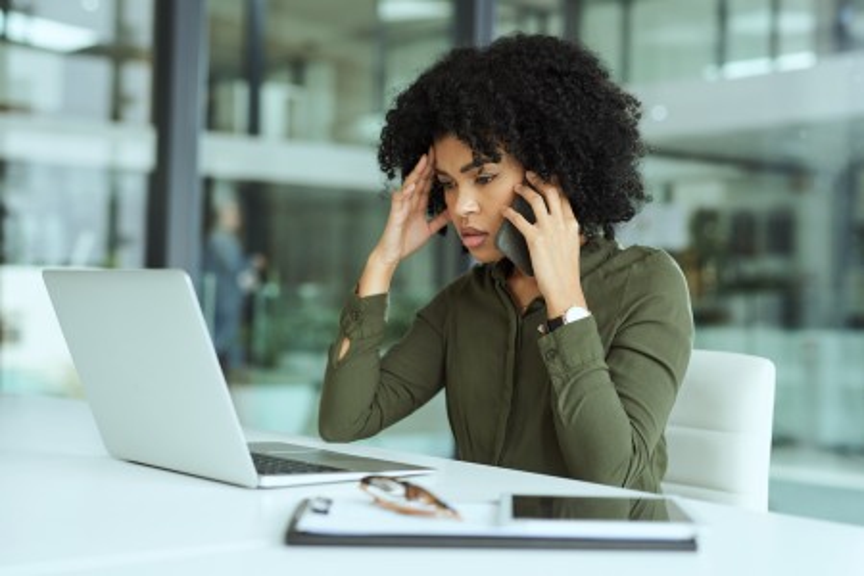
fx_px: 1200
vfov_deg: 27.0
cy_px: 288
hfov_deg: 39.6
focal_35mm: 50
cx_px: 432
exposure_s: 1/200
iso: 250
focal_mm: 50
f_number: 2.2
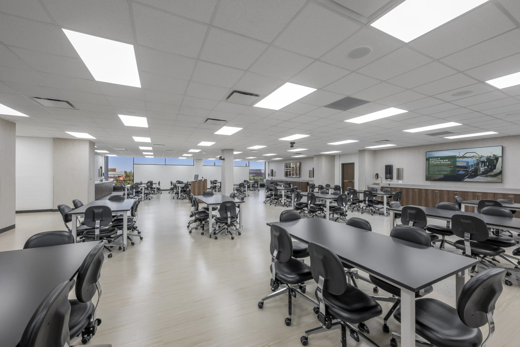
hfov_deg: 104.3
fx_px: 202
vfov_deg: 81.2
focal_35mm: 14
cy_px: 174
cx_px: 260
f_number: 11
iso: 125
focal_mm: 14
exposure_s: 1/2
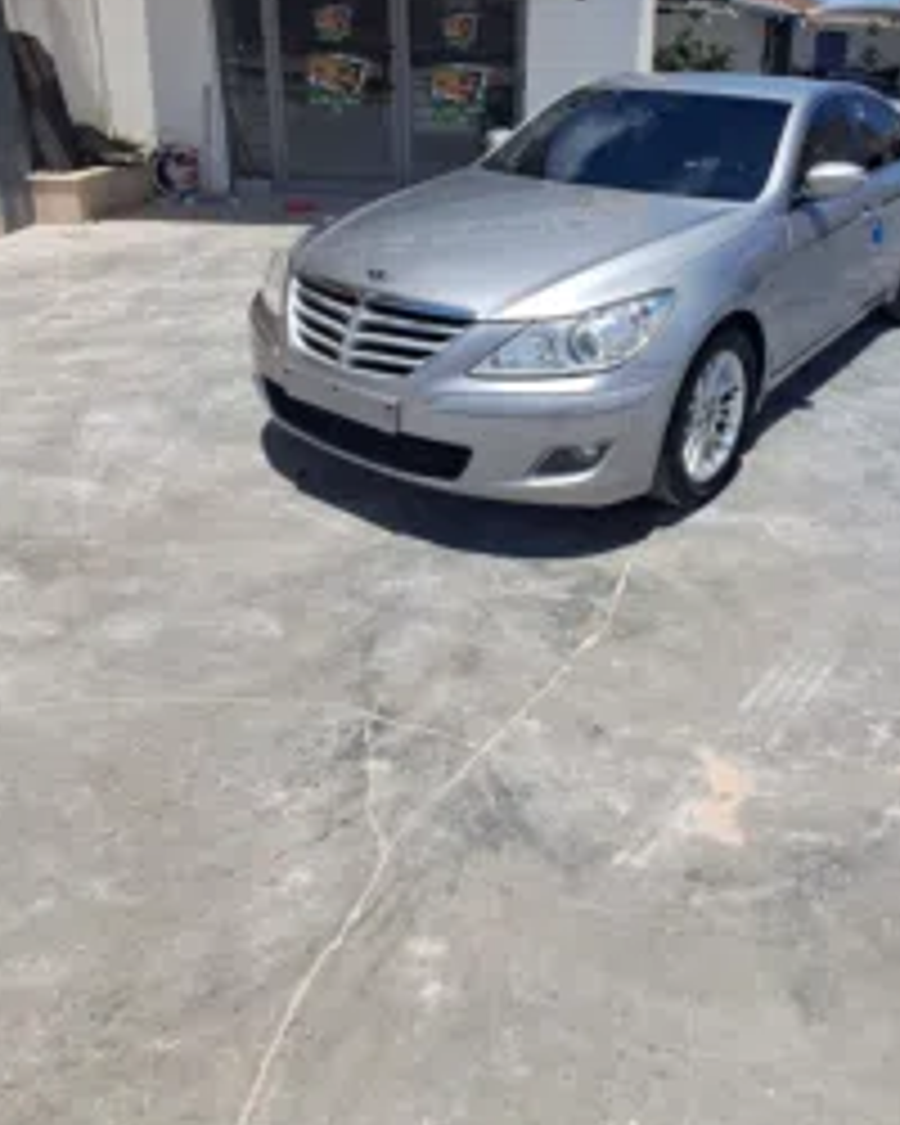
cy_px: 324
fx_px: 832
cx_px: 639
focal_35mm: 25
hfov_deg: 54.9
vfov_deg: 65.2
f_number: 2.2
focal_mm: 1.64
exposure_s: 1/1572
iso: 40
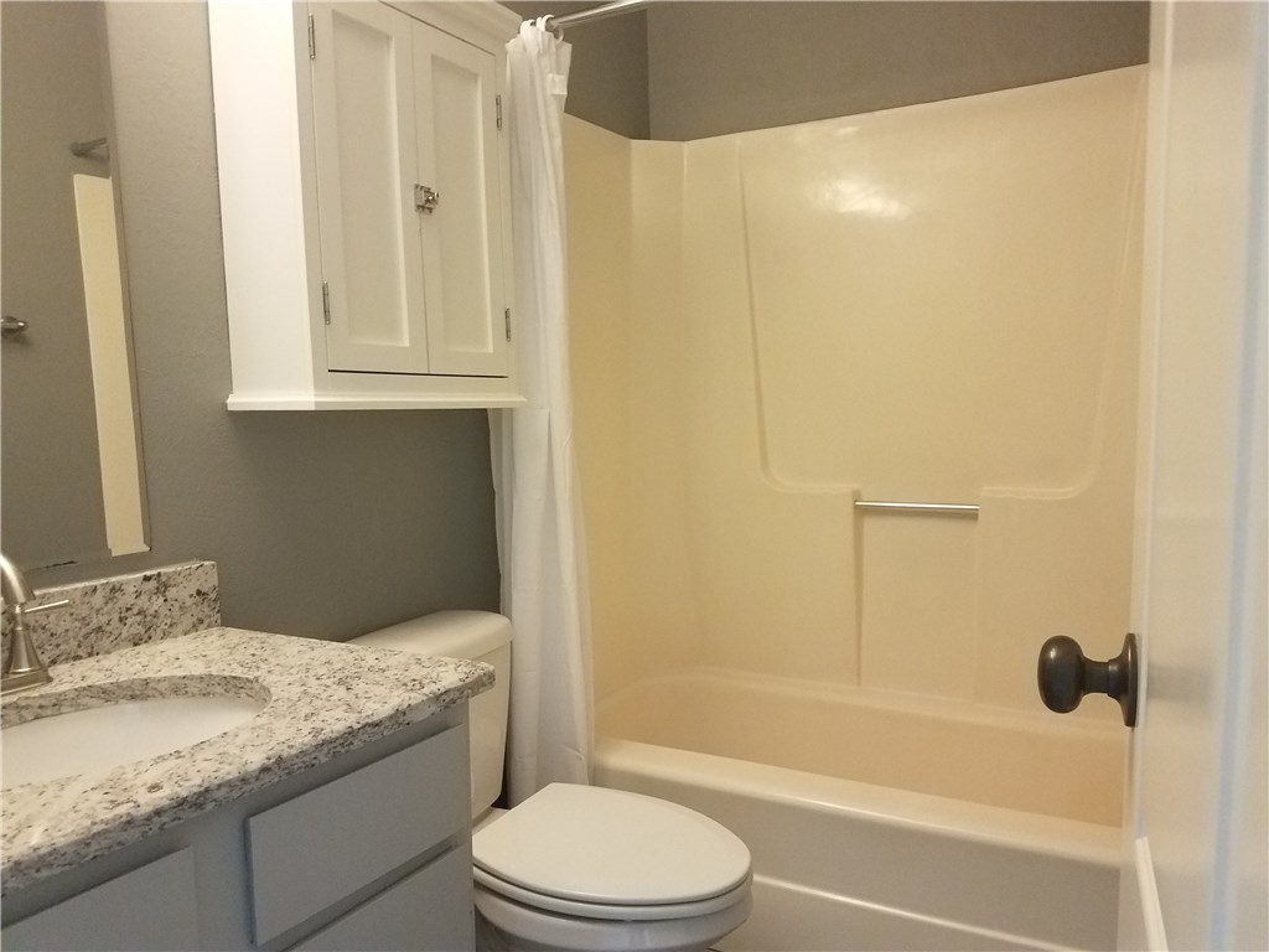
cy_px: 476
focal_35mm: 26
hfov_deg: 67.3
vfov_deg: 53.1
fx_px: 953
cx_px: 634
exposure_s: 1/24
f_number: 1.7
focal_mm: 4.2
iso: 200
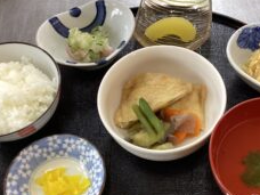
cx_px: 169
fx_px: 383
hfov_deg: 37.2
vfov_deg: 28.3
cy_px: 133
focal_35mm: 51
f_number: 2.4
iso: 200
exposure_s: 1/60
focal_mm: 3.3
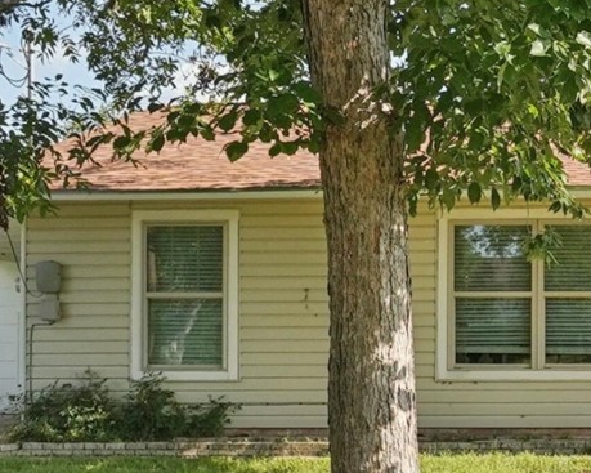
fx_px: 1242
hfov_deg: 23.6
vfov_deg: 21.2
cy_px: 392
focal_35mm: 71
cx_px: 769
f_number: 4
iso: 1000
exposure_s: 1/3200
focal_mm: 16
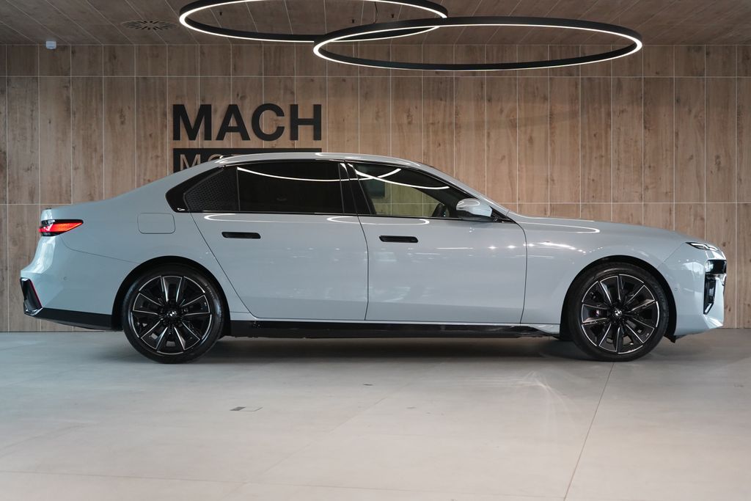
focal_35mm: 57
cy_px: 250
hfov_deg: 35.0
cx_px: 376
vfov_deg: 23.8
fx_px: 1189
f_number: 5
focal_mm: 57
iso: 3200
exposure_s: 1/160
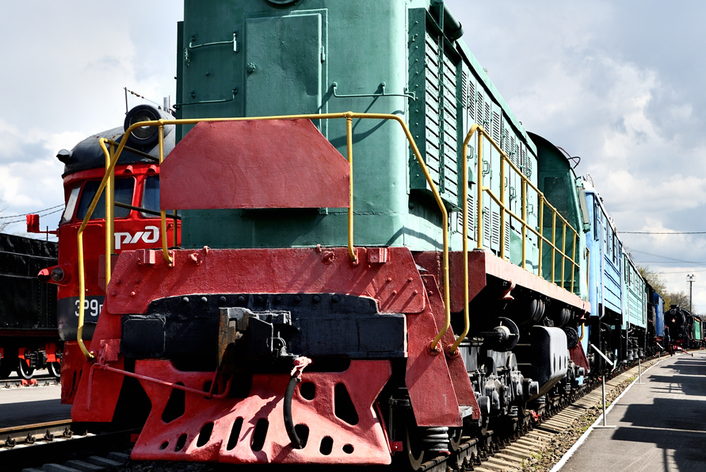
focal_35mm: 66
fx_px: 1295
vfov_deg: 20.6
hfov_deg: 30.5
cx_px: 338
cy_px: 203
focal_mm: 28
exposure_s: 1/800
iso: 200
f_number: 7.1
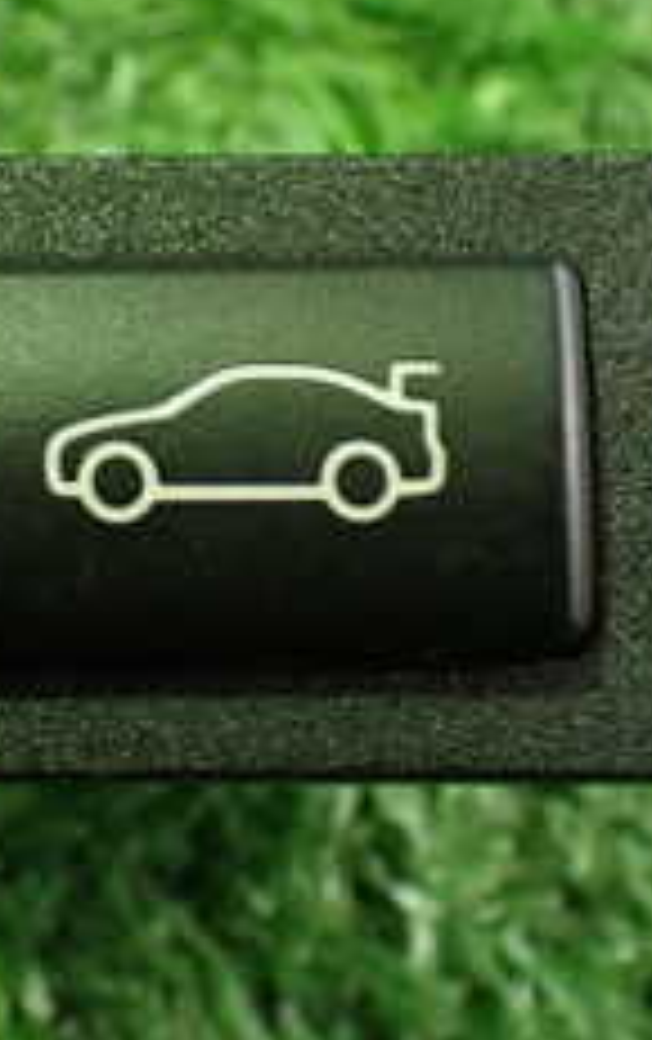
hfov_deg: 14.9
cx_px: 202
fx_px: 2494
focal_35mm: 88
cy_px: 365
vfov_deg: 23.4
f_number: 2.4
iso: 800
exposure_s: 1/40
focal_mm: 5.79
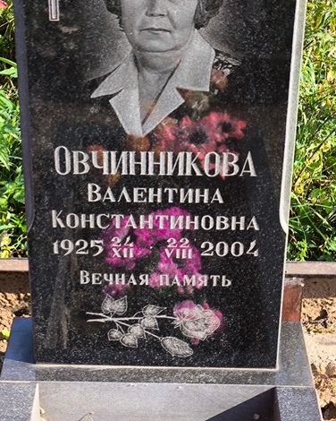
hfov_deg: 18.5
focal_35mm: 83
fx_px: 1032
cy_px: 195
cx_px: 128
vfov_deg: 23.0
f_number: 1.7
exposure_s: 1/421
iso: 50
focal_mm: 4.71
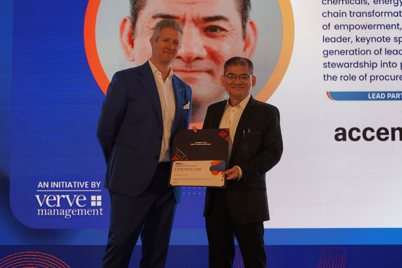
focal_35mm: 70
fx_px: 782
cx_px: 201
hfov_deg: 28.8
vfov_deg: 19.5
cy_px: 134
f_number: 5.6
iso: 1250
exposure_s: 1/160
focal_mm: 70
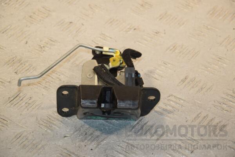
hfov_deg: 16.1
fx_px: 832
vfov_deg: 10.8
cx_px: 118
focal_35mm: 128
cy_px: 78
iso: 800
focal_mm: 85
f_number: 7.1
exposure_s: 1/200
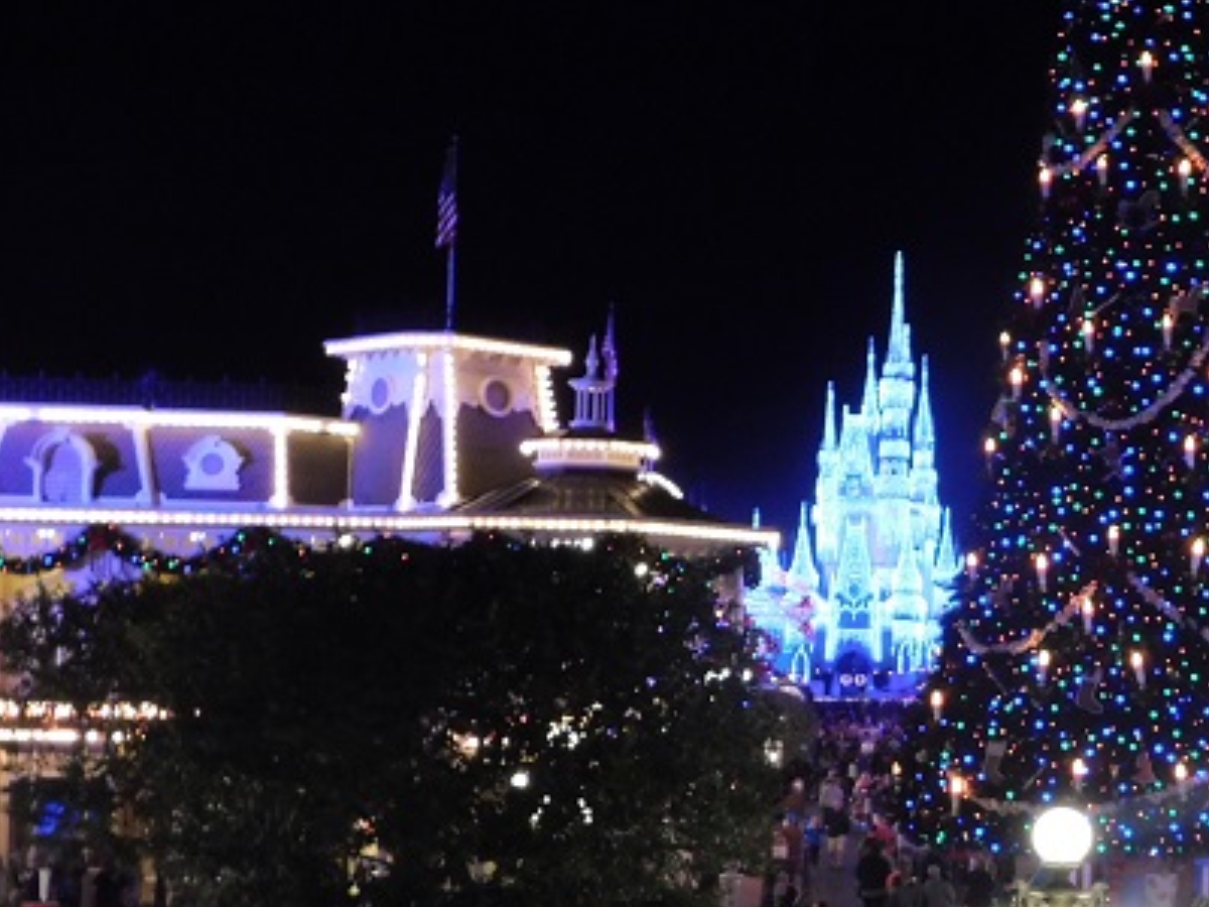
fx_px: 2619
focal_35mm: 75
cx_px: 1064
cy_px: 674
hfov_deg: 25.3
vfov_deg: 19.5
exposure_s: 1/15
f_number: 3.6
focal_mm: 7.1
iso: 1000
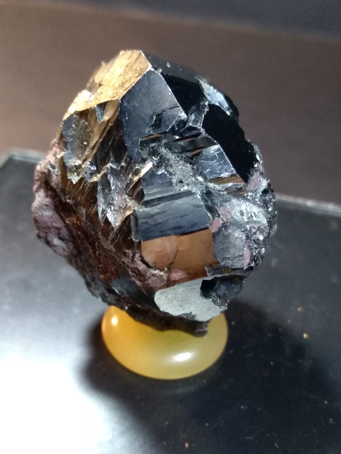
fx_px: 341
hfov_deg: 53.1
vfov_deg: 67.3
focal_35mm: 26
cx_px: 170
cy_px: 227
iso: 1021
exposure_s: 1/15
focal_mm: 3.54
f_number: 2
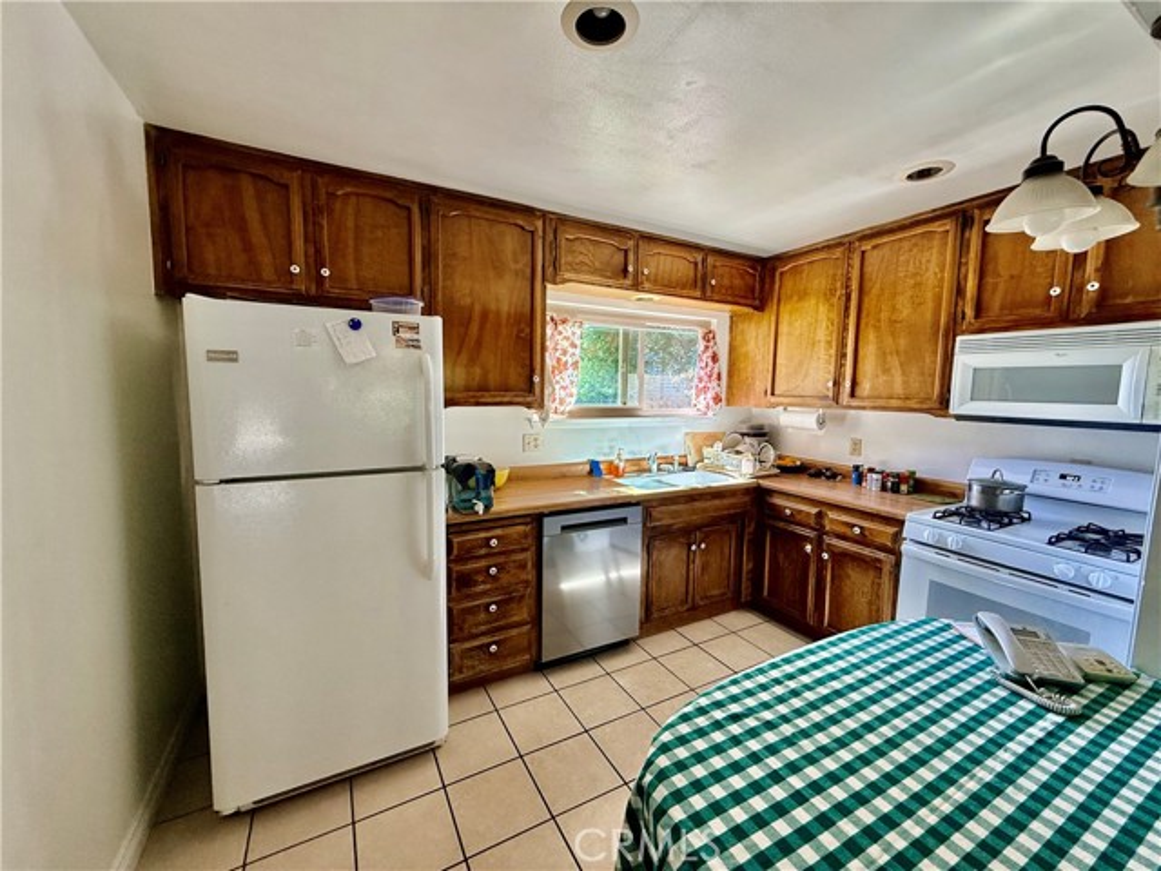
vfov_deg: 85.7
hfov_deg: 102.1
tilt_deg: -5.6
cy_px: 436
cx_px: 580
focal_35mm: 14
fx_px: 470
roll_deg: -1.2
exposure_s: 1/99
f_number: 2.2
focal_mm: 2.22
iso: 160
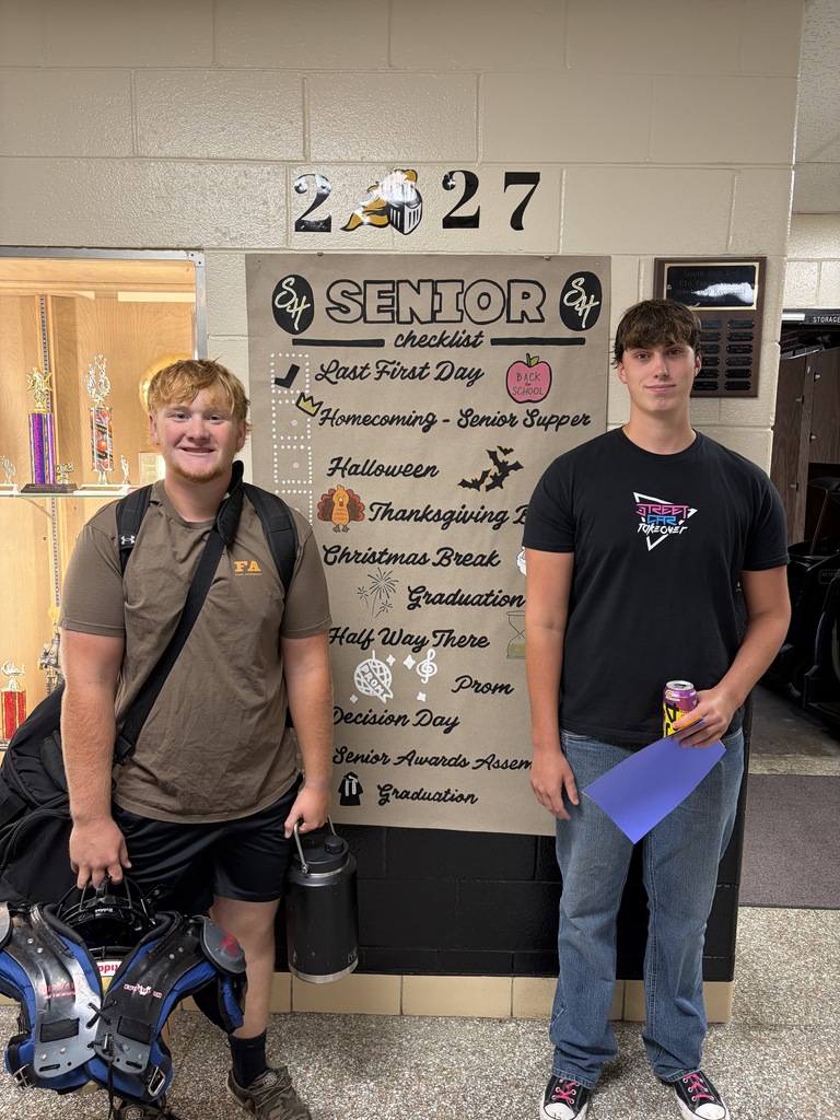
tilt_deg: -7.7
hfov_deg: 53.1
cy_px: 560
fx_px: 841
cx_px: 420
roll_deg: -1.1
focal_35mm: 26
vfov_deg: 67.3
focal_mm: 5.96
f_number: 1.6
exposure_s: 1/60
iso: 100
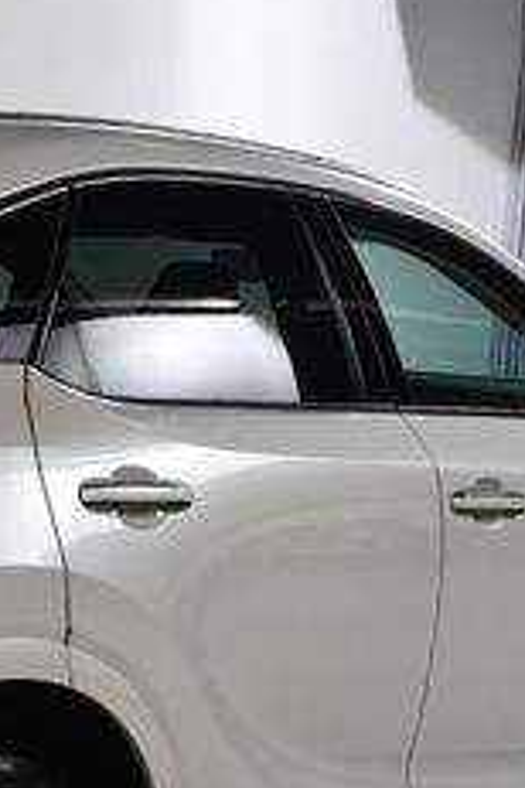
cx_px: -92
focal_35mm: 94
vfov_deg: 21.4
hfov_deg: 14.1
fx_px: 2056
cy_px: 648
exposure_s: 1/160
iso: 100
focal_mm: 23
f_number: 13
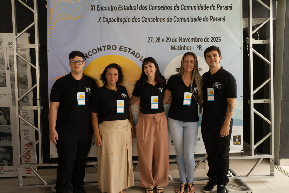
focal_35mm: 35
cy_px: 96
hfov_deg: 54.4
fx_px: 281
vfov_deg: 37.9
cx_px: 144
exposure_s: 1/100
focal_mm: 35
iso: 500
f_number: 6.3
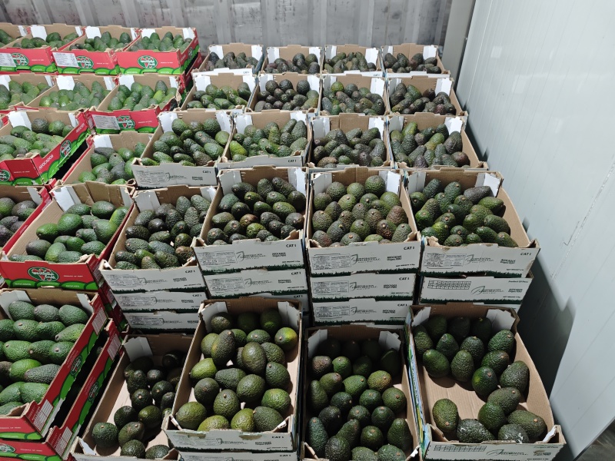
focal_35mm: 23
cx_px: 308
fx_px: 409
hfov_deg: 73.9
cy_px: 230
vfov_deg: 58.9
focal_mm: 6.68
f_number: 1.44
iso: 800
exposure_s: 1/50
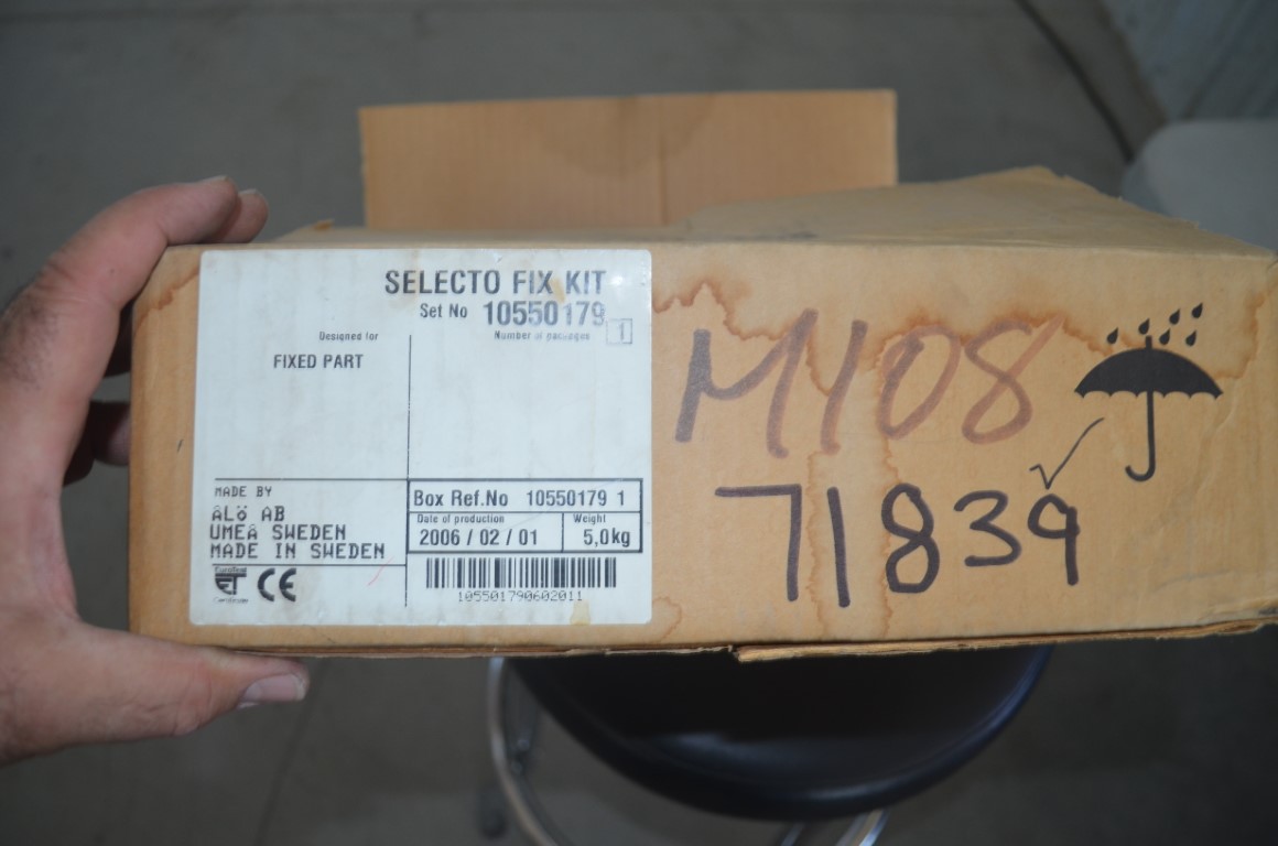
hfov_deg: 67.5
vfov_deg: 47.7
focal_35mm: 27
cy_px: 423
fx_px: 956
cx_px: 639
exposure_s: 1/60
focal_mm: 18
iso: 400
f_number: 3.5
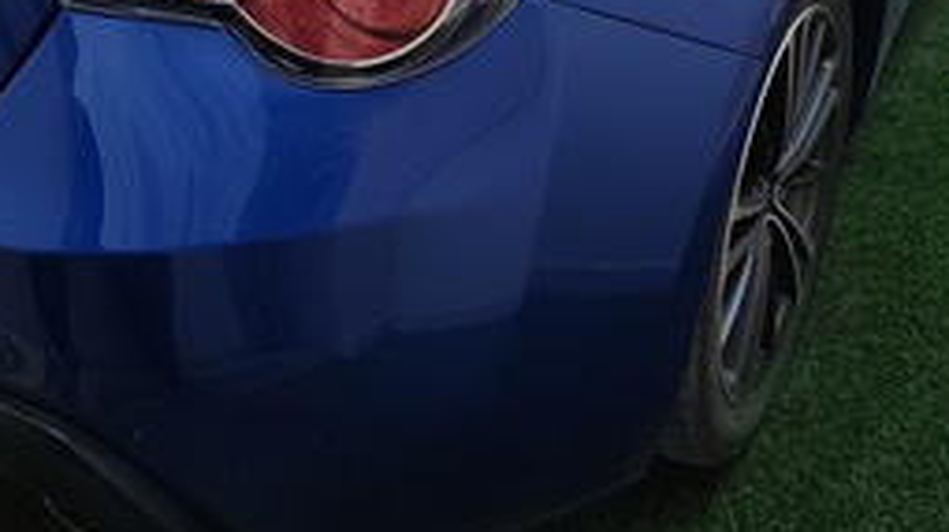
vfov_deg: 24.5
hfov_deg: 45.4
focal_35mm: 45
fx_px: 1132
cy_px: -69
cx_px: 419
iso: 800
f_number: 1.65
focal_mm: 6.19
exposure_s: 1/24
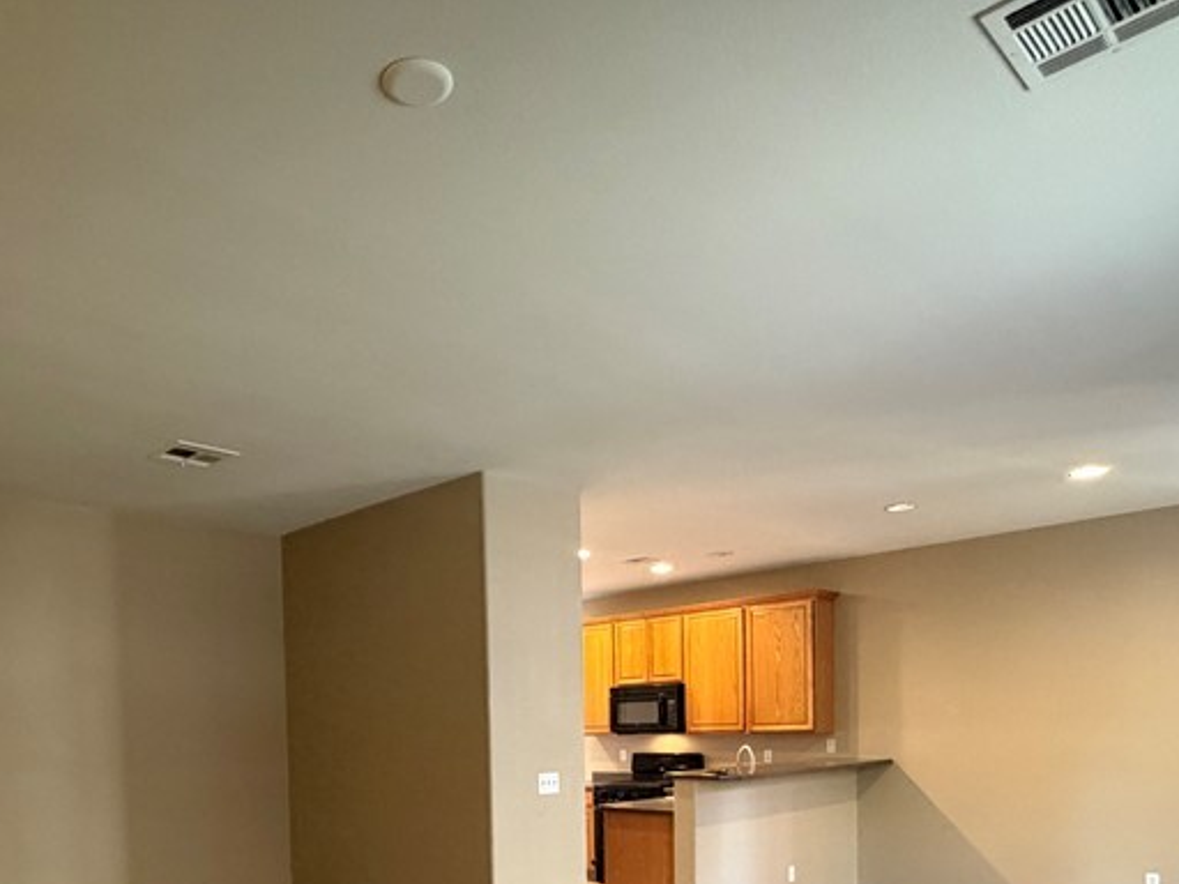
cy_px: 771
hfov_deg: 62.9
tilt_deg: -2.6
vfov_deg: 45.7
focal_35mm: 28
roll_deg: +1.6
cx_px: 479
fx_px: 954
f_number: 2.2
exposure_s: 1/60
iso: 500
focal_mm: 2.22
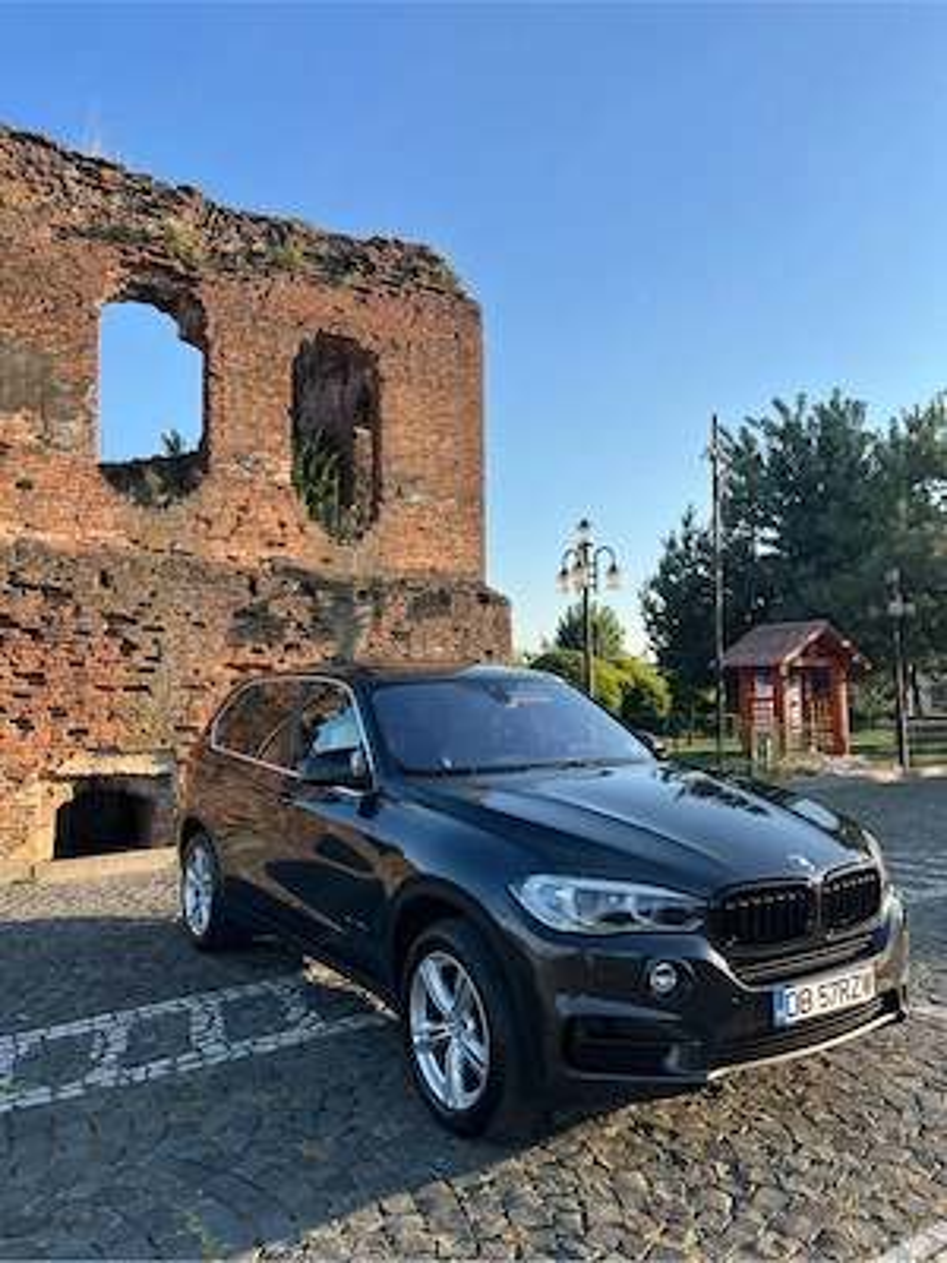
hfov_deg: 53.1
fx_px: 948
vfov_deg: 67.3
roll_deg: +0.4
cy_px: 632
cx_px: 474
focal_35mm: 26
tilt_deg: +3.8
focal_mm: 5.7
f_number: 1.5
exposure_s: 1/1395
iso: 50
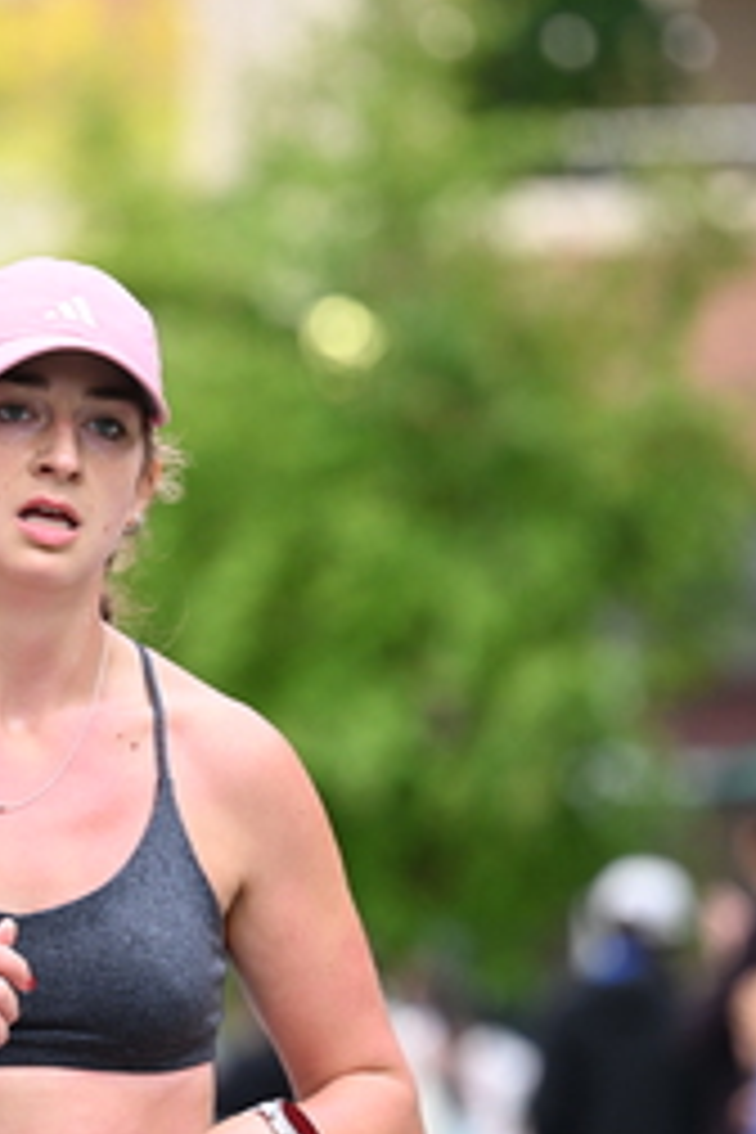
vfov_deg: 6.8
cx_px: 106
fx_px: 9607
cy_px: 616
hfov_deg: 4.5
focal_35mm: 305
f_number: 2.8
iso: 1000
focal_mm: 140
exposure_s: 1/2000
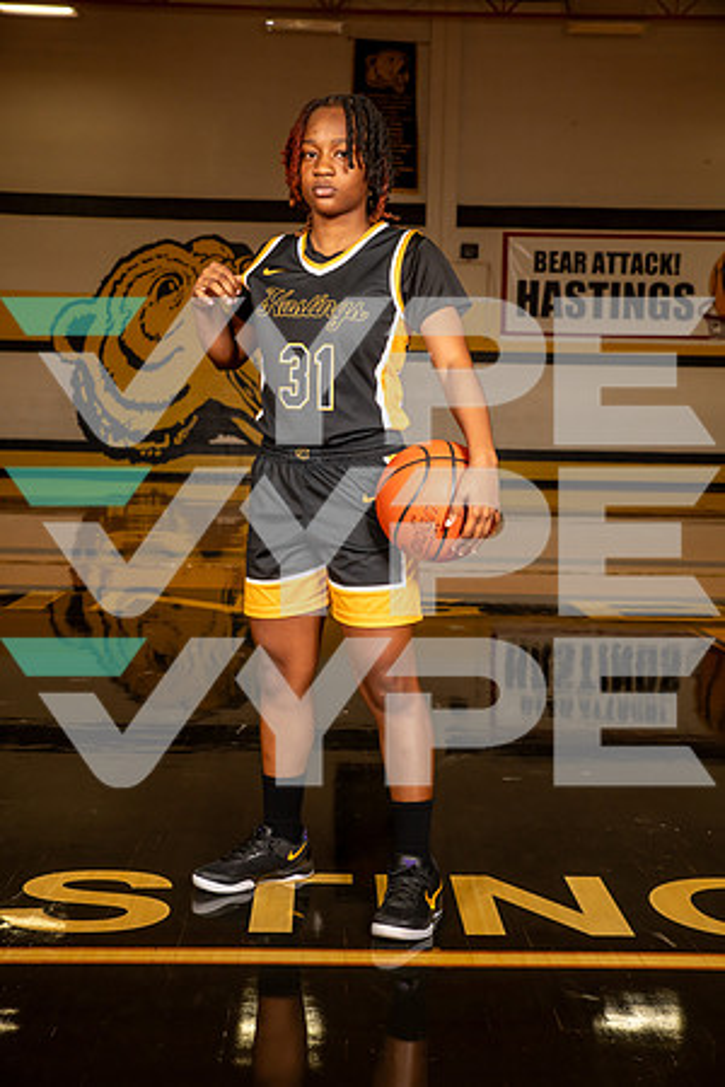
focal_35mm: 56
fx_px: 1692
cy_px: 544
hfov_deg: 24.2
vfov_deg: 35.6
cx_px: 362
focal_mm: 56
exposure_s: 1/400
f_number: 7.1
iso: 640
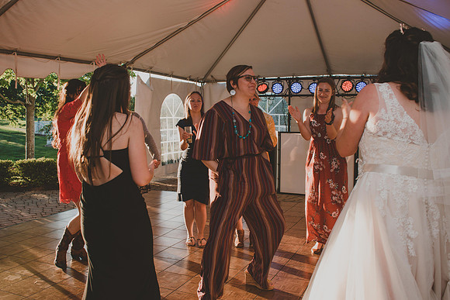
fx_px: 431
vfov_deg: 38.4
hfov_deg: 55.1
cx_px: 225
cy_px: 150
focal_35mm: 34
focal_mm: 23
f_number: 5.6
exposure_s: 1/125
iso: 180
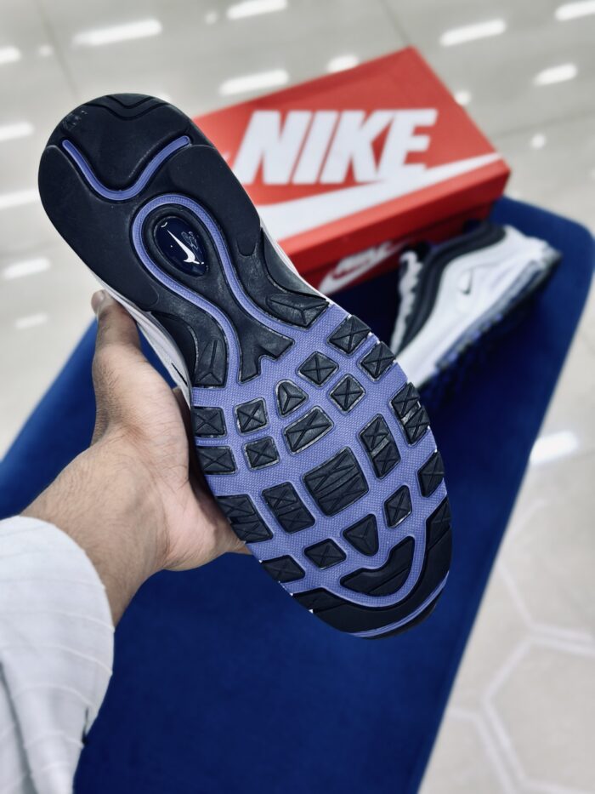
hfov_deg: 30.3
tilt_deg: -57.4
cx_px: 298
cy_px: 397
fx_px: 1100
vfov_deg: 39.7
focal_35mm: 48
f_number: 1.78
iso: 100
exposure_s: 1/100
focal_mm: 6.86
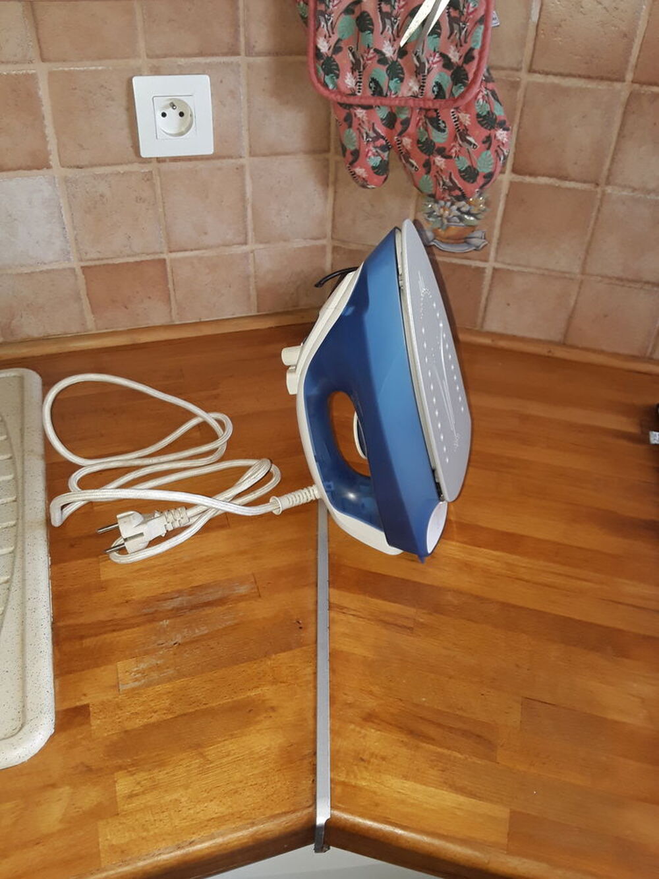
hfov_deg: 51.4
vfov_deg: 65.3
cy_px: 440
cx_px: 330
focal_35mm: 27
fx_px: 685
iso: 64
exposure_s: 1/30
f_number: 1.9
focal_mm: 2.91
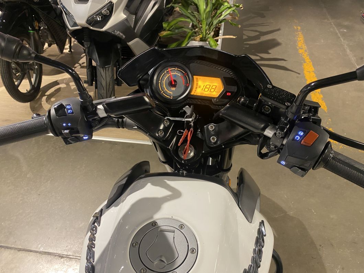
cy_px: 136
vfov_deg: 53.1
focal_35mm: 26
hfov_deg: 67.3
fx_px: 273
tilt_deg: -43.8
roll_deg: +3.5
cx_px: 182
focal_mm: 4.25
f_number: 1.8
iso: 320
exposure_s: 1/50
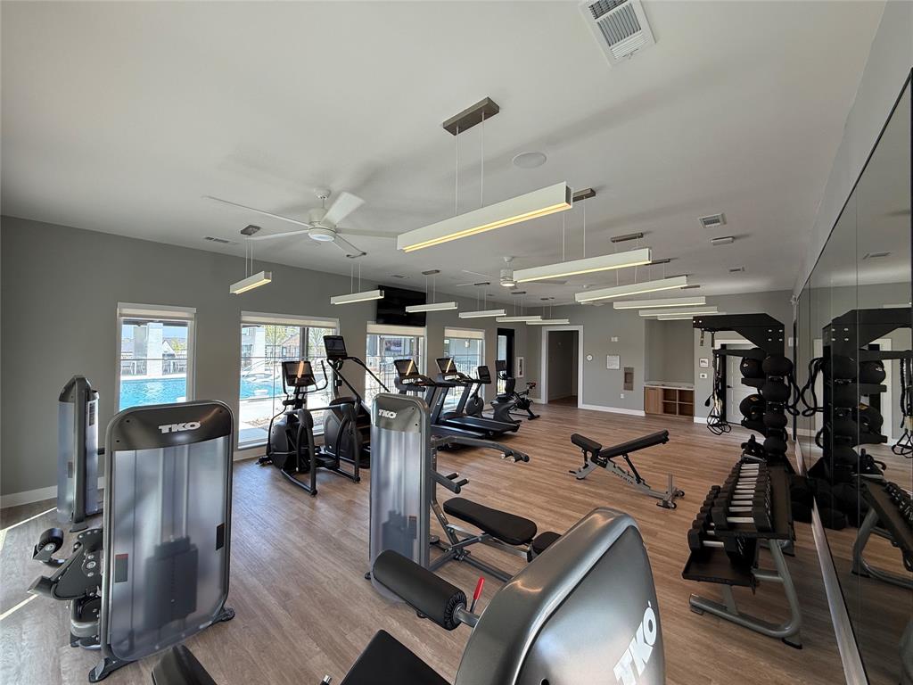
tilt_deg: +0.9
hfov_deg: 102.1
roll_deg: -0.9
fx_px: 369
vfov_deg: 85.7
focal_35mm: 14
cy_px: 342
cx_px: 456
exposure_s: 1/197
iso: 64
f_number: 2.2
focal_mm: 2.22
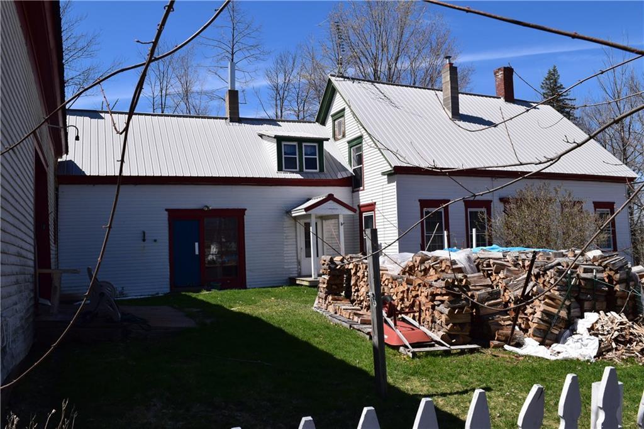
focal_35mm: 30
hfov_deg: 61.9
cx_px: 322
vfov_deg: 43.6
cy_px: 214
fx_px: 536
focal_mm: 20
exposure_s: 1/500
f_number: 11
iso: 250
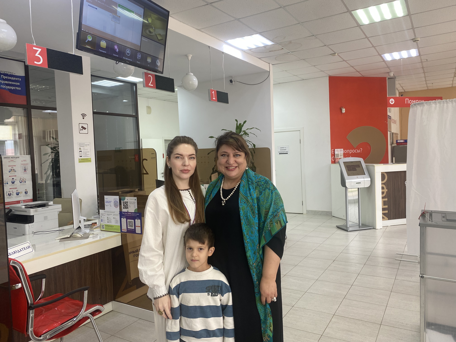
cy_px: 171
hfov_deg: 67.3
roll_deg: +2.2
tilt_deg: -2.0
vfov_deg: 53.1
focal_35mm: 26
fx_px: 343
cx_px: 228
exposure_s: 1/100
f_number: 1.8
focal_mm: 4.25
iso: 80
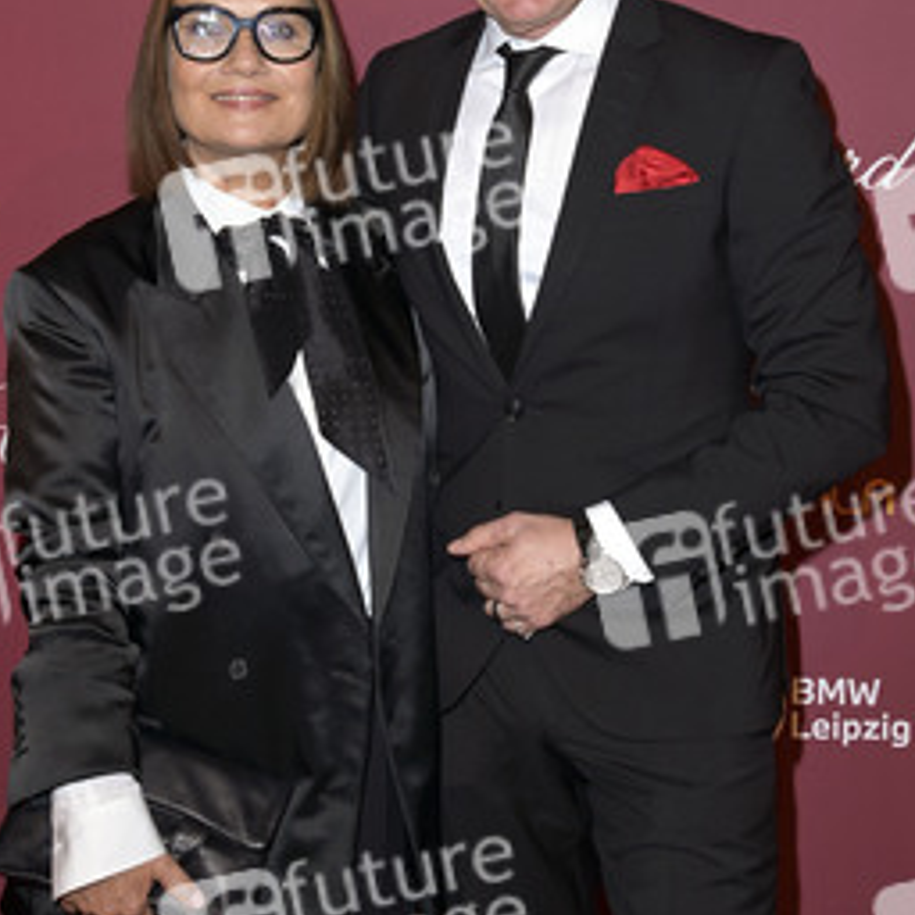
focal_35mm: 69
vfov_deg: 25.0
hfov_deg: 25.0
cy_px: 386
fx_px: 2063
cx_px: 447
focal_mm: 52
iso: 640
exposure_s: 1/250
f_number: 5.6
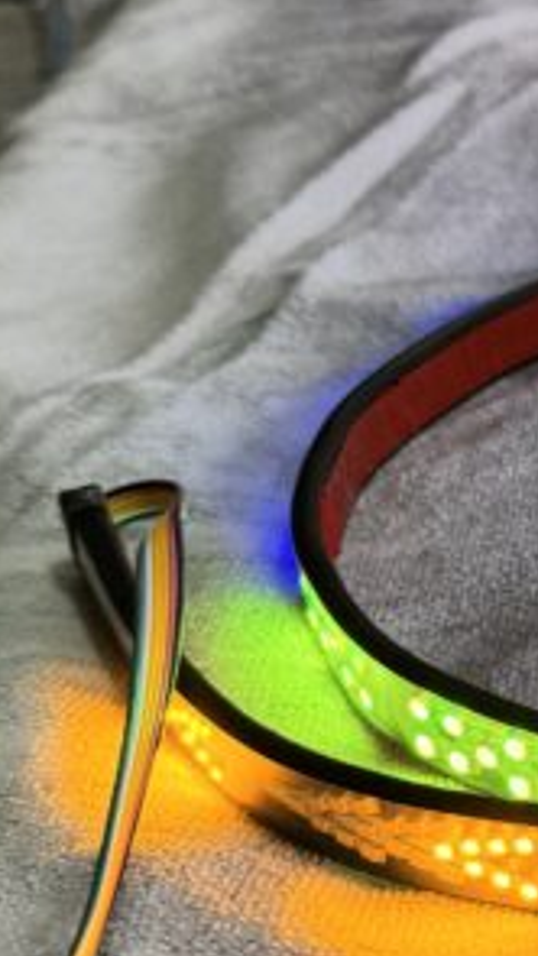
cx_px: 852
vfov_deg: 29.7
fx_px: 1800
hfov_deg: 15.4
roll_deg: -3.2
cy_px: 502
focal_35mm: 71
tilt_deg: -32.8
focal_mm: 6.76
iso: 80
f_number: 1.78
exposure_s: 1/372
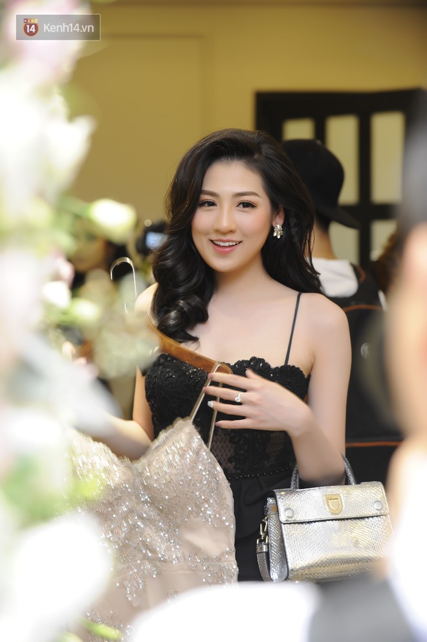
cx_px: 214
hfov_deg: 14.4
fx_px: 1692
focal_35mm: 95
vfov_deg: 21.5
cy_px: 321
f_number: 4
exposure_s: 1/60
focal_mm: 95
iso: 200
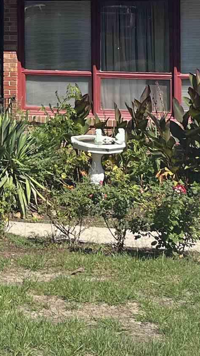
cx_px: -77
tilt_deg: -0.4
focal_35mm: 103
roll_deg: +0.3
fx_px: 972
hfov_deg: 11.4
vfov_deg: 20.2
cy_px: 5
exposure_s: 1/2513
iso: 50
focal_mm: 5.1
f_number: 1.6
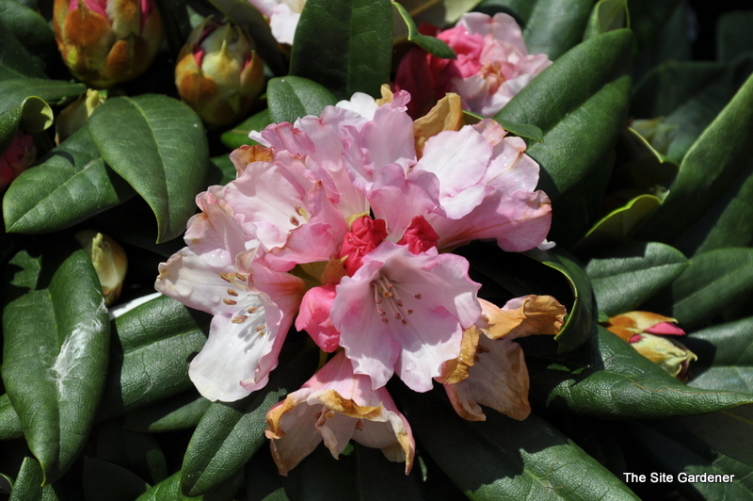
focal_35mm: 158
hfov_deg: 13.1
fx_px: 3292
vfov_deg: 8.7
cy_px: 250
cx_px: 376
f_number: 9.5
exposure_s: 1/350
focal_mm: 105
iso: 200
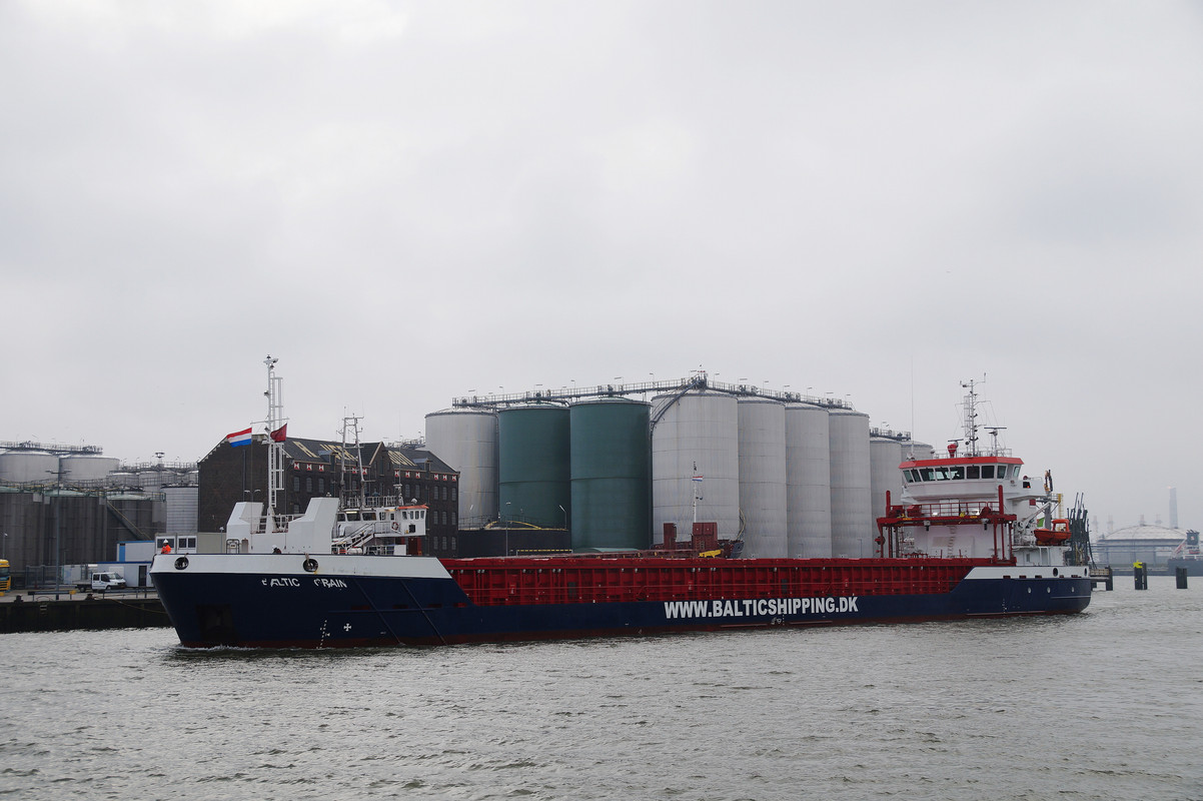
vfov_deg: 20.1
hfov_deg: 29.9
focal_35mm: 68
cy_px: 400
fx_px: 2254
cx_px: 602
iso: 100
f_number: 7.1
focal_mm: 45
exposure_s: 1/125
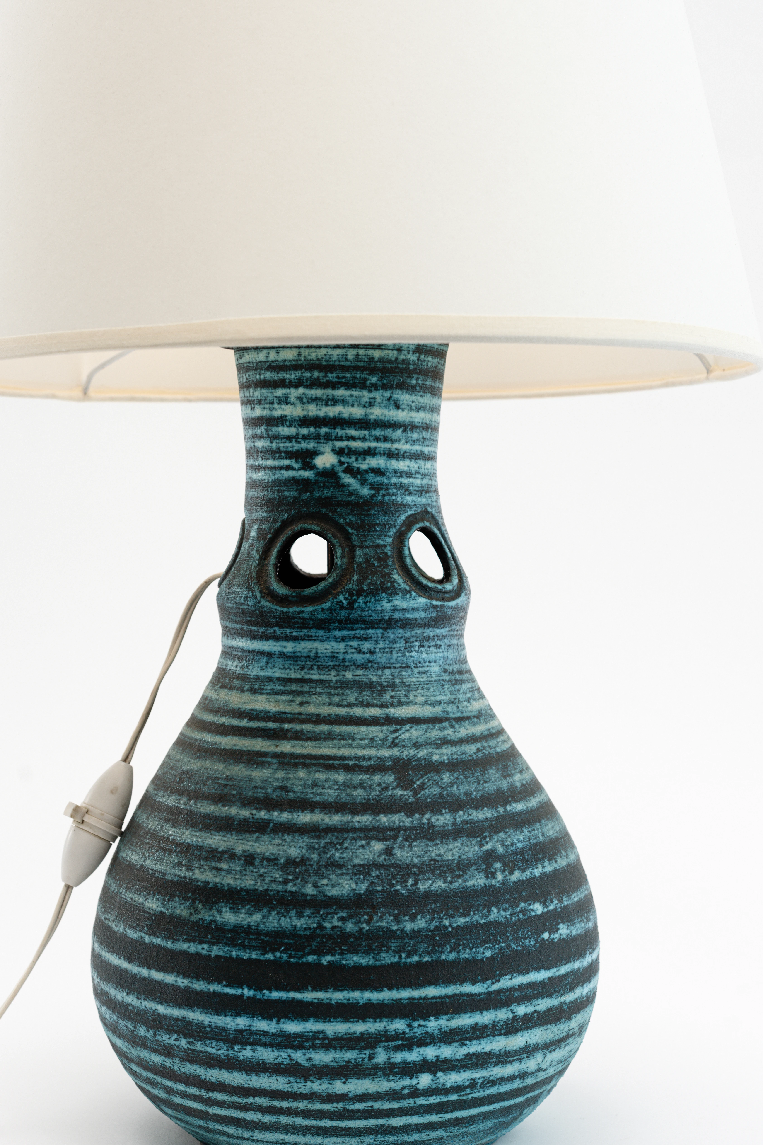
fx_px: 1812
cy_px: 550
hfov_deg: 23.8
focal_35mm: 57
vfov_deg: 35.1
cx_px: 335
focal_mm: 50
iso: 250
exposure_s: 1/80
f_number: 8
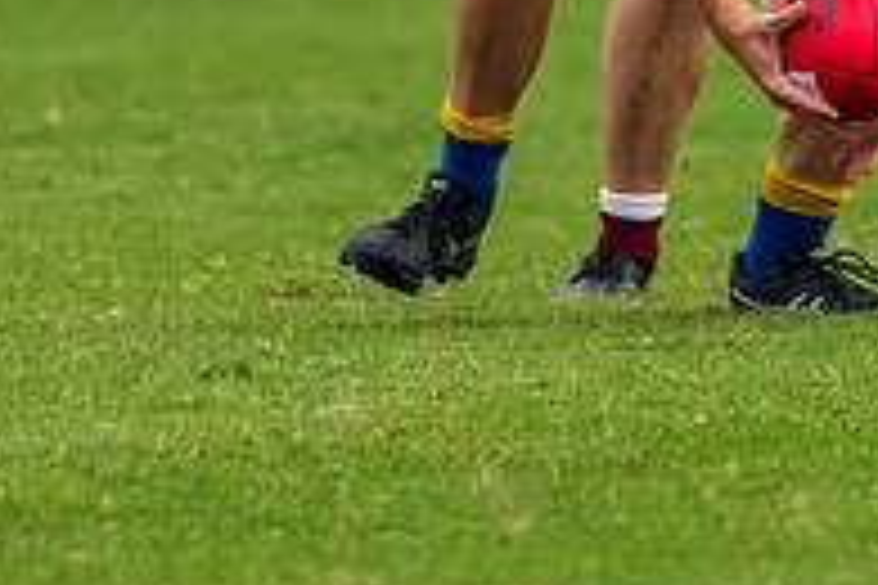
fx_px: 32605
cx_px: 884
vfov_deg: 1.0
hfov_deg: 1.5
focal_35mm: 1337
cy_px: -189
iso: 1000
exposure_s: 1/1250
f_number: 6.3
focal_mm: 400
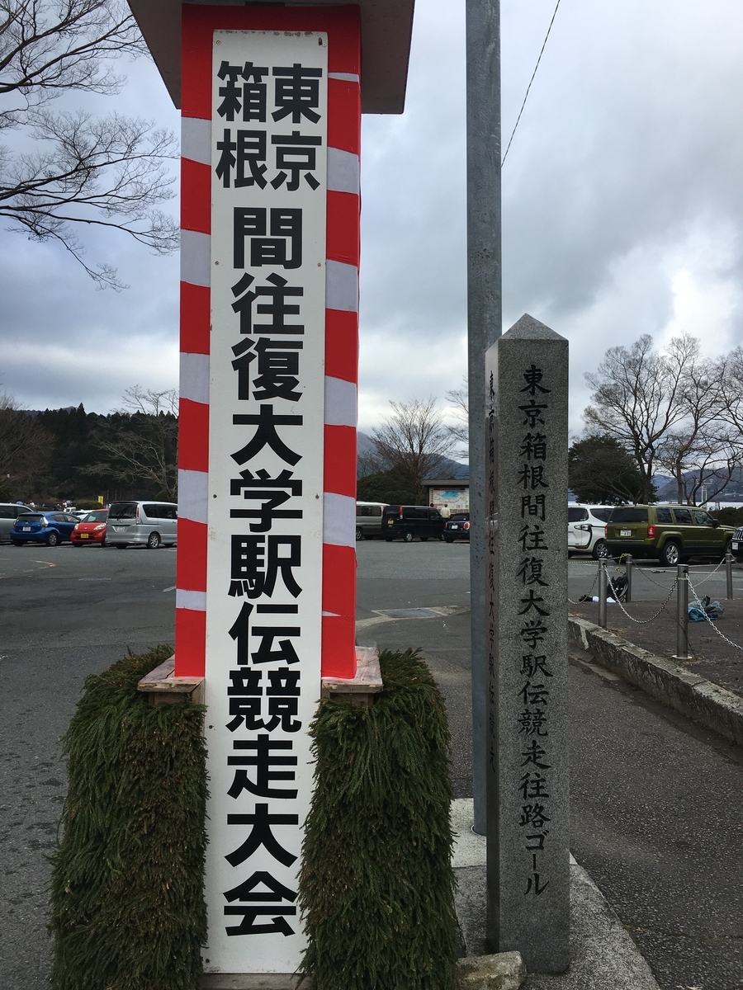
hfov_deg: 48.2
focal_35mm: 29
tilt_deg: -1.5
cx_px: 372
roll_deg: +0.8
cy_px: 495
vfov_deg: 61.7
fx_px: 830
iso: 25
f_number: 2.2
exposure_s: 1/712
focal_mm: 4.15
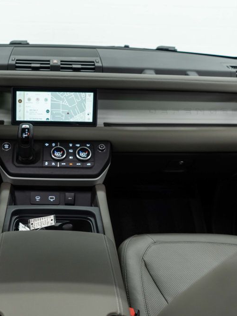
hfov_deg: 34.2
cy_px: 158
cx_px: 50
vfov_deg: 45.8
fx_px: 374
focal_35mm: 41
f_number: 3.2
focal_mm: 28
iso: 800
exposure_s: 1/50
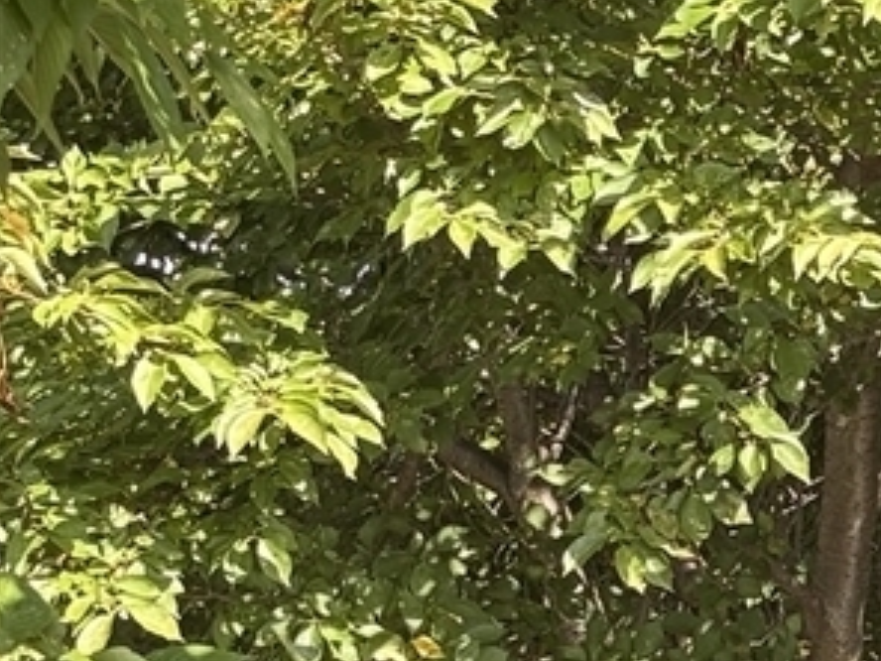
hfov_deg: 9.3
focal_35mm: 211
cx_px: 881
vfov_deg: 7.0
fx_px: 5370
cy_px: 500
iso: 50
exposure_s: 1/250
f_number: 1.6
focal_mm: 5.96
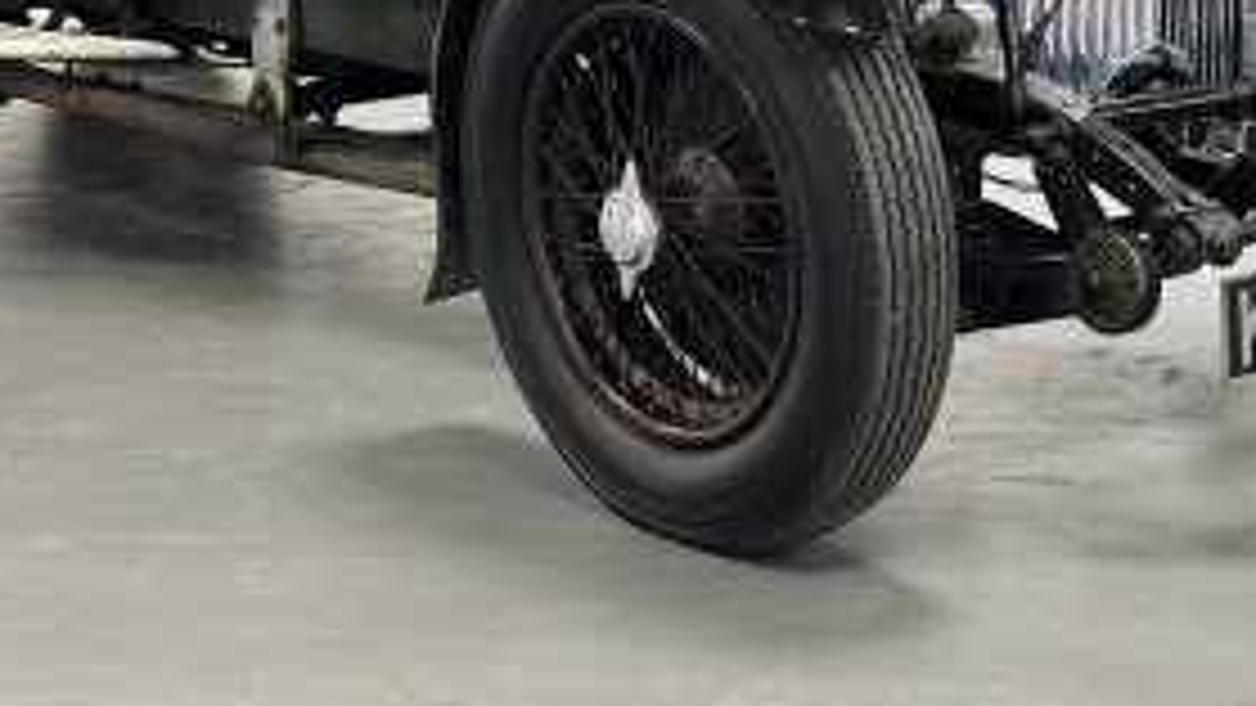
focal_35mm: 120
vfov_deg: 10.0
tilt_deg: -8.9
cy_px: -54
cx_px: 558
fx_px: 3997
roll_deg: +0.5
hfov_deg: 17.9
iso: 125
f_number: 1.78
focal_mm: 6.86
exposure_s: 1/60
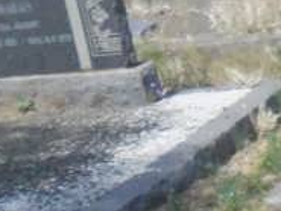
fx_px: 1422
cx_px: 661
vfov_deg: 7.6
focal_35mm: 175
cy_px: 581
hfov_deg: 10.0
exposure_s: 1/635
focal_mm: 4.9
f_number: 3.5
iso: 80
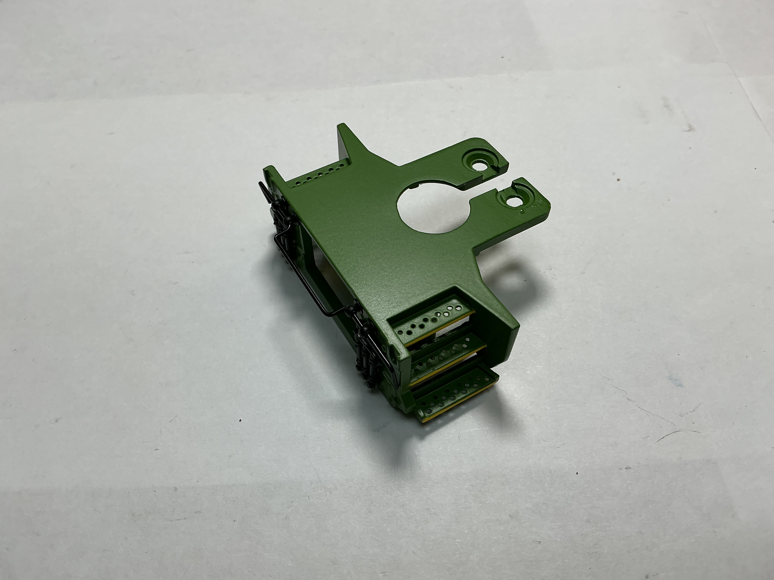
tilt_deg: -55.4
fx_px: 648
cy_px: 290
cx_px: 387
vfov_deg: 48.2
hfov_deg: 61.7
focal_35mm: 29
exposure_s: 1/236
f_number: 1.8
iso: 20
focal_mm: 3
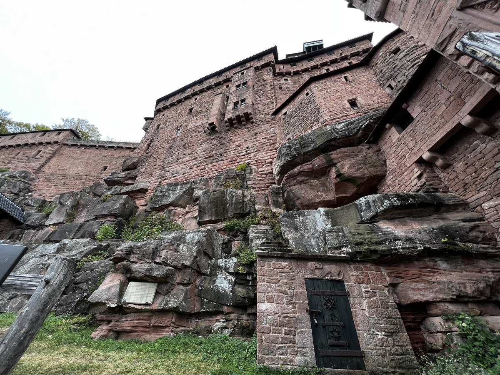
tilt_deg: +38.7
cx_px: 250
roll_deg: -2.0
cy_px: 188
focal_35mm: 13
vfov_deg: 89.9
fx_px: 188
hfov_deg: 106.2
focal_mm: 1.57
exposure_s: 1/99
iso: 50
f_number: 1.8
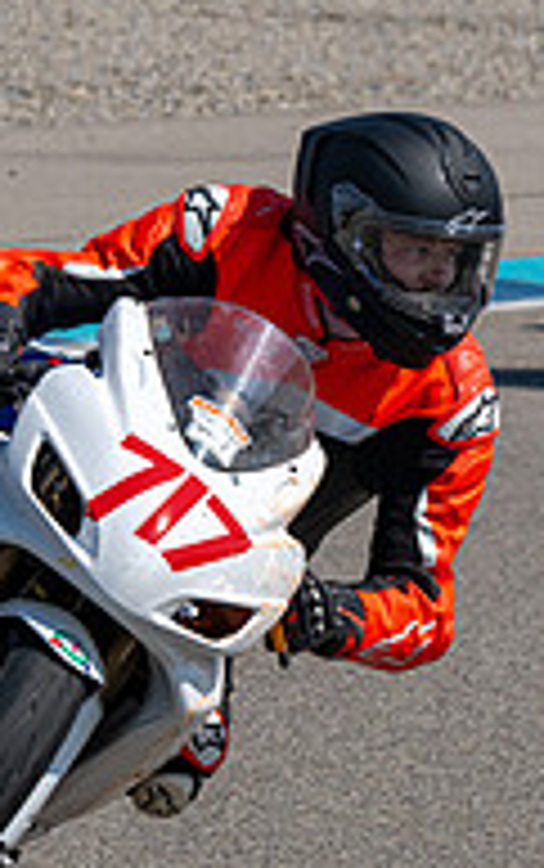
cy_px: 278
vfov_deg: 2.8
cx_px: 460
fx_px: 17846
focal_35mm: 754
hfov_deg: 1.7
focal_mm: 200
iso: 360
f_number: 11
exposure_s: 1/1250
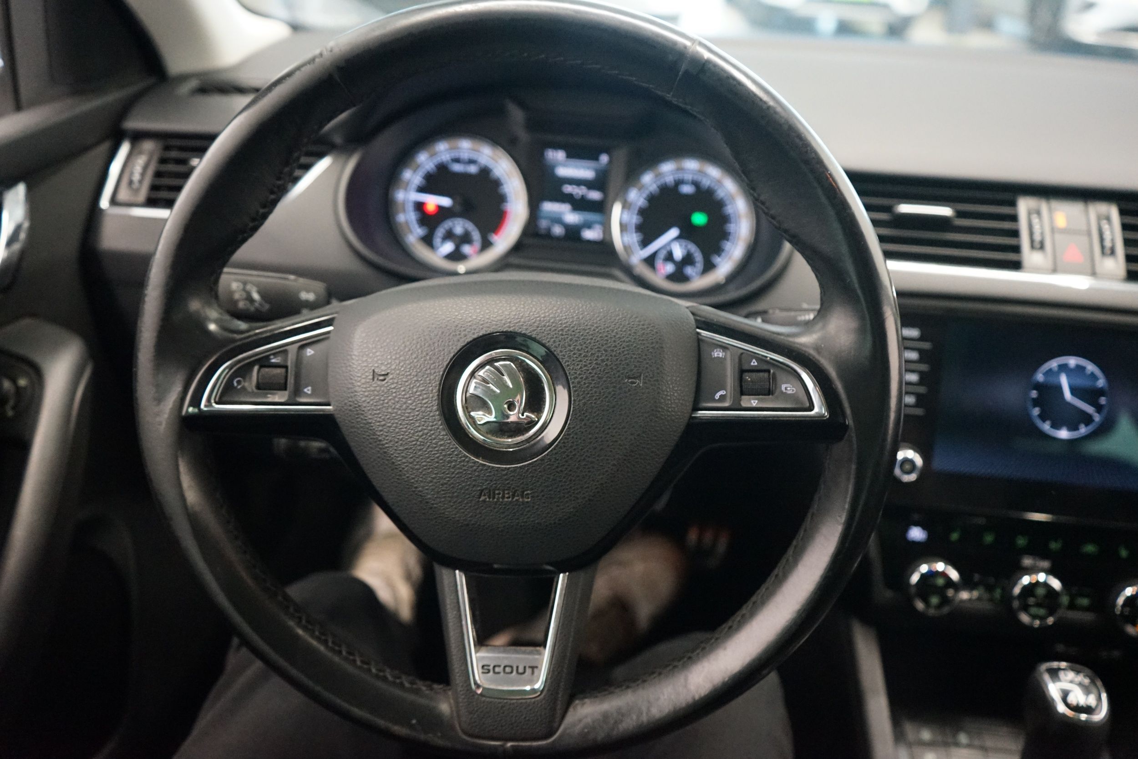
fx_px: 885
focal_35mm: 28
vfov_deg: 46.4
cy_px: 380
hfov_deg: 65.5
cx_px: 569
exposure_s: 1/125
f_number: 3.5
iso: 6400
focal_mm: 28
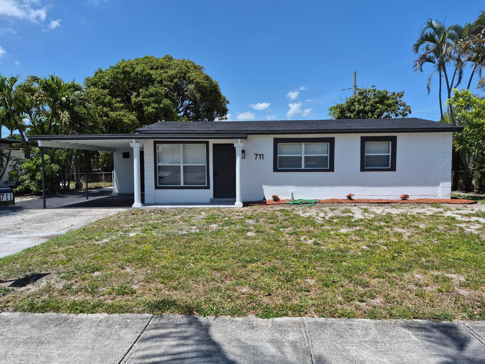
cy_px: 182
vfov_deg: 58.9
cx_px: 242
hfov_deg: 73.9
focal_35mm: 23
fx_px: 322
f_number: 1.8
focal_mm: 5.4
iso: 80
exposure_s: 1/6144
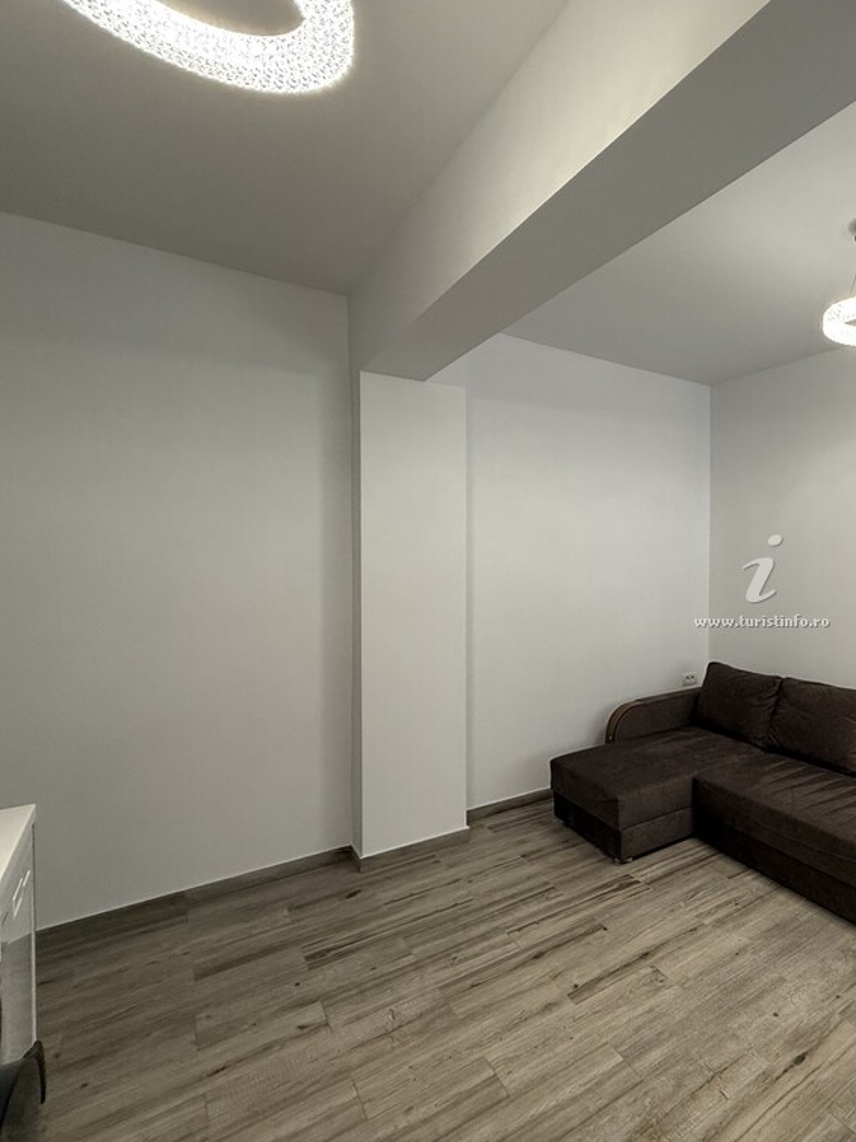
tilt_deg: -0.7
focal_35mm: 19
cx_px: 746
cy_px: 563
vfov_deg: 84.7
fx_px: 627
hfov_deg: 59.9
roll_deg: -0.2
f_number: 2.2
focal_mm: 2.22
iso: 160
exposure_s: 1/99
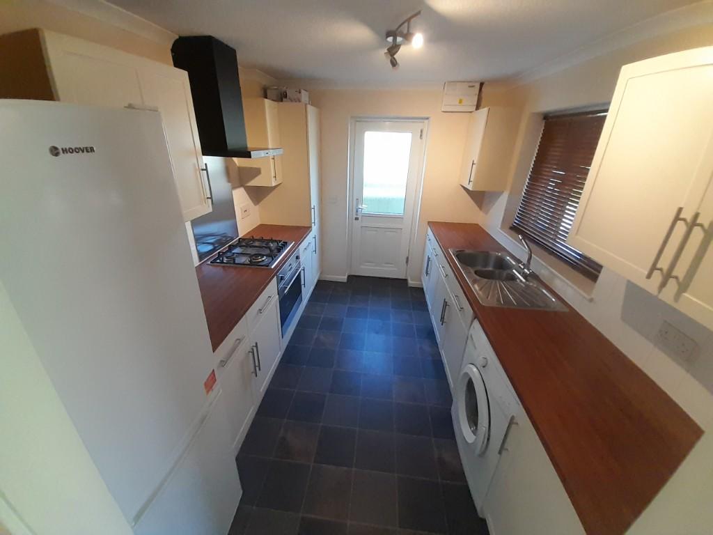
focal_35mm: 13
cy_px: 268
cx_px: 356
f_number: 2.2
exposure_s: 1/50
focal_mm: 1.13
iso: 200
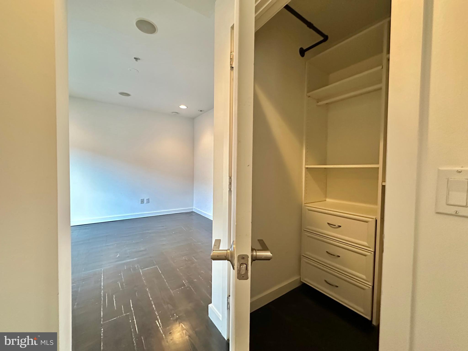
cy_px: 176
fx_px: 189
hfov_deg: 102.1
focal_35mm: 14
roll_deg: -0.6
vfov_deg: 85.7
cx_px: 234
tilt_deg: -2.1
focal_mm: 2.22
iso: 1000
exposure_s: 1/60
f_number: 2.2
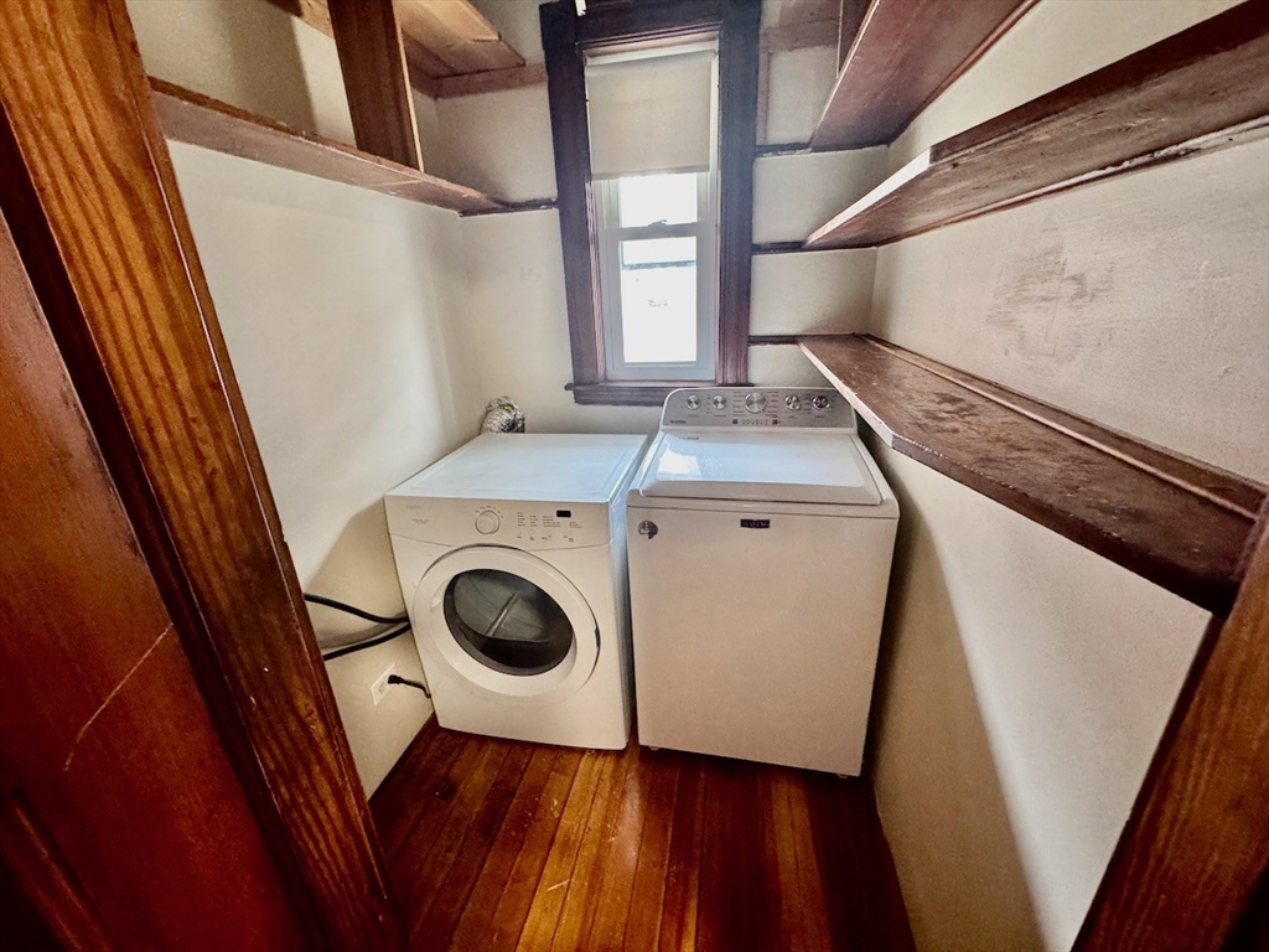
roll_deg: +1.2
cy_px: 476
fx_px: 513
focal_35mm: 14
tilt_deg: -19.7
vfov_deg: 85.7
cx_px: 634
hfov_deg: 102.1
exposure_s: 1/60
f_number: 2.2
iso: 640
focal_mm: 2.22
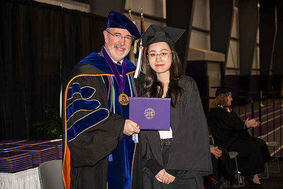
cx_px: 142
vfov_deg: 19.5
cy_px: 94
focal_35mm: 70
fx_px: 550
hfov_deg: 28.8
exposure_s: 1/200
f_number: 5.6
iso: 1000
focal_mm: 70
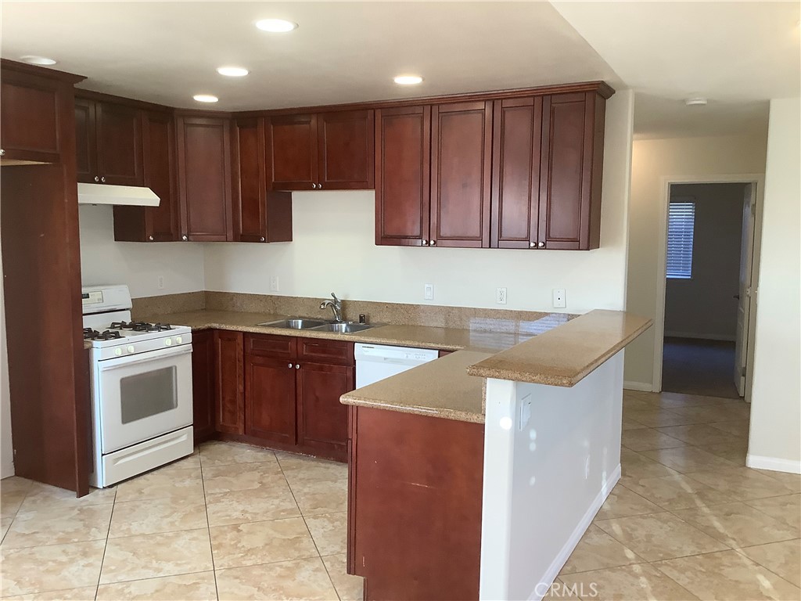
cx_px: 400
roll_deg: +1.6
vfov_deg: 45.4
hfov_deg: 58.4
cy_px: 300
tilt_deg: -7.0
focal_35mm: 31
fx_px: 717
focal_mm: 3.3
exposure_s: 1/60
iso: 100
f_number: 2.4
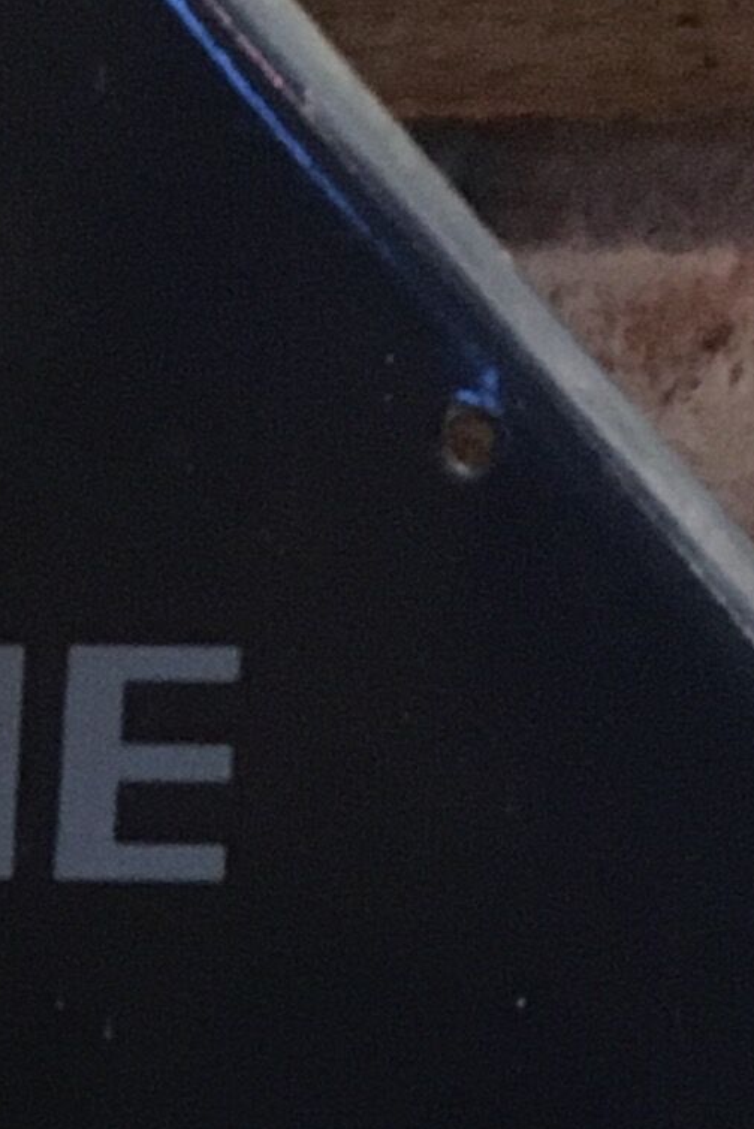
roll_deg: +0.1
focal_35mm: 161
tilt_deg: -29.6
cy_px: 2367
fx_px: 5053
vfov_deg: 11.3
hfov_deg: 8.2
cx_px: -648
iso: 400
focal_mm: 4.15
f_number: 2.2
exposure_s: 1/17
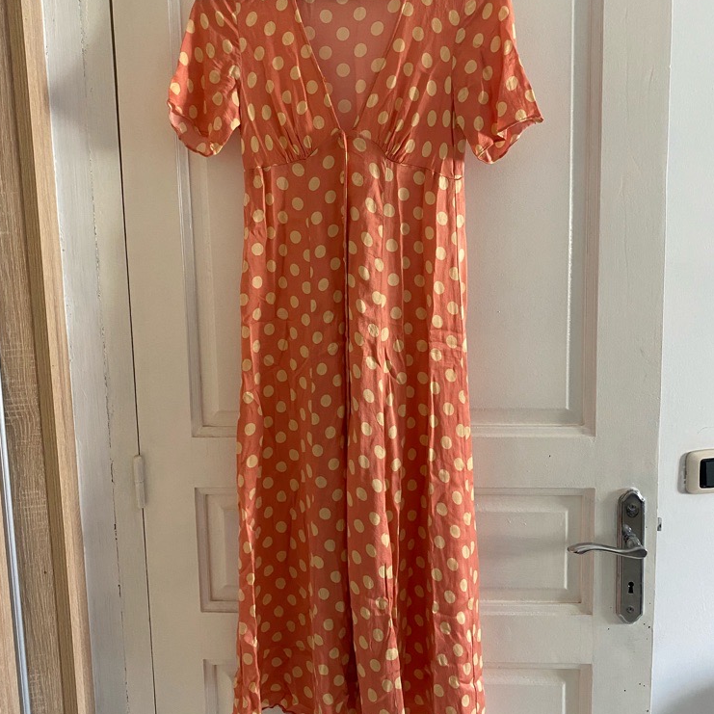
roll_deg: +1.1
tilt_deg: -6.5
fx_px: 723
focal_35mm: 31
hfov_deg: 52.5
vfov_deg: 52.4
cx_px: 357
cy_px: 315
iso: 320
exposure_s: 1/60
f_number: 1.8
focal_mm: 4.25
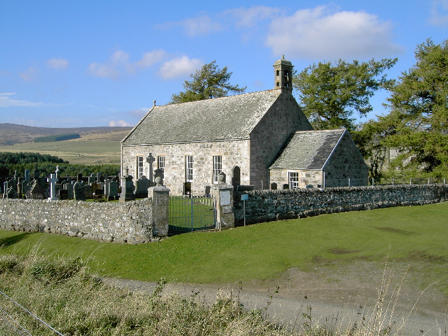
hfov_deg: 52.6
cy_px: 168
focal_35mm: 35
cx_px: 224
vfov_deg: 40.7
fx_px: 453
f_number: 6.7
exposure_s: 1/400
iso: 100
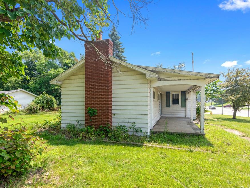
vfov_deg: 68.7
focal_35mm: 19
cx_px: 124
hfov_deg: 84.7
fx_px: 137
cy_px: 96
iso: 400
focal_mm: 17
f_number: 8
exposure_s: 1/250
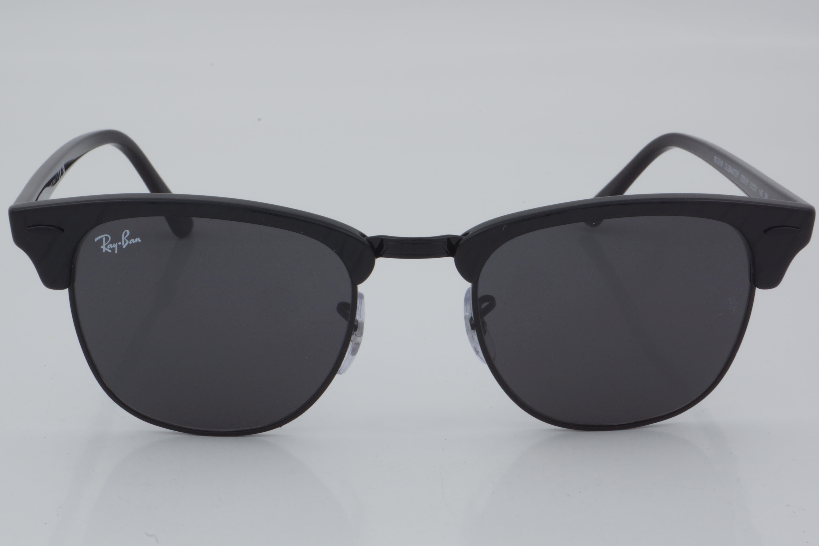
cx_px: 410
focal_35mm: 82
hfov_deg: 24.6
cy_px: 273
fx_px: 1877
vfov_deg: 16.6
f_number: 32
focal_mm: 55
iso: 100
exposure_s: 1/4
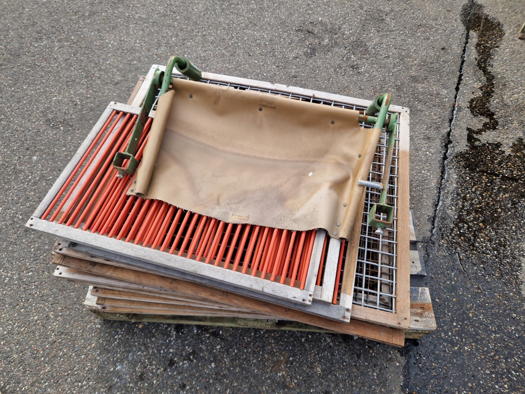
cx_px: 262
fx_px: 349
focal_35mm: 23
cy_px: 197
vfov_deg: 58.9
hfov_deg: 73.9
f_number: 1.8
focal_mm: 5.4
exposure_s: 1/526
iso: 50
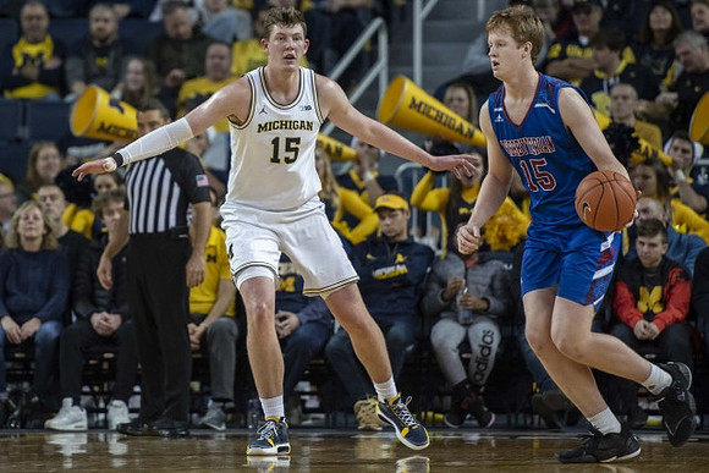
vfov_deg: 4.3
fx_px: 6333
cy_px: 180
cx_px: 245
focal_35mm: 322
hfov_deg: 6.4
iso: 1250
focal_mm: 200
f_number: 2.8
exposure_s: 1/800
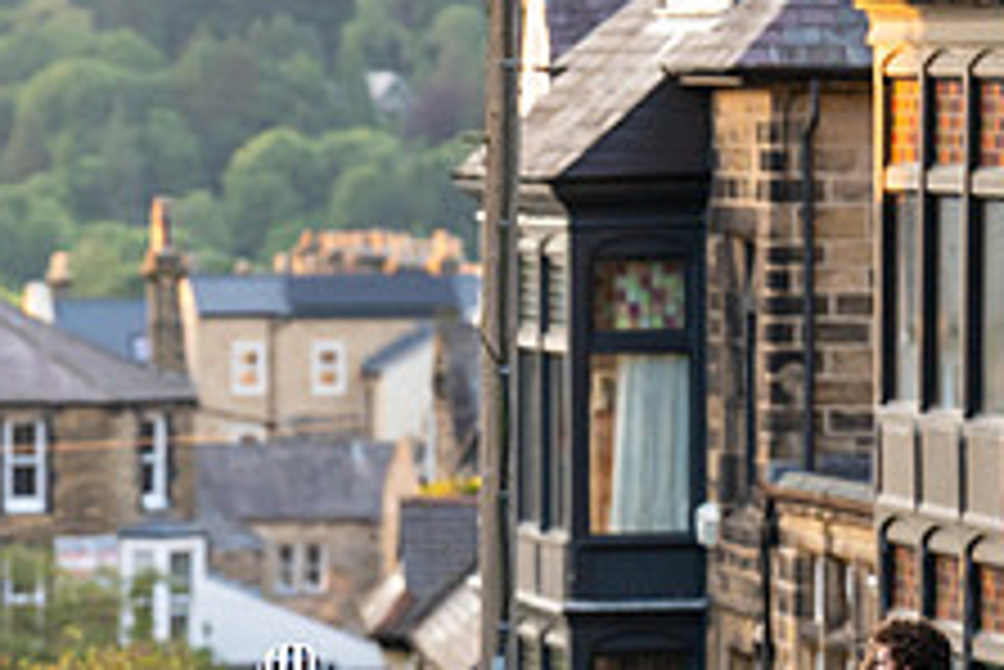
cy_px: 803
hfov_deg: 6.1
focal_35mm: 338
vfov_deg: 4.1
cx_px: -90
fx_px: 9432
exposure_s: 1/1000
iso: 2000
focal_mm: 130
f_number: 2.8
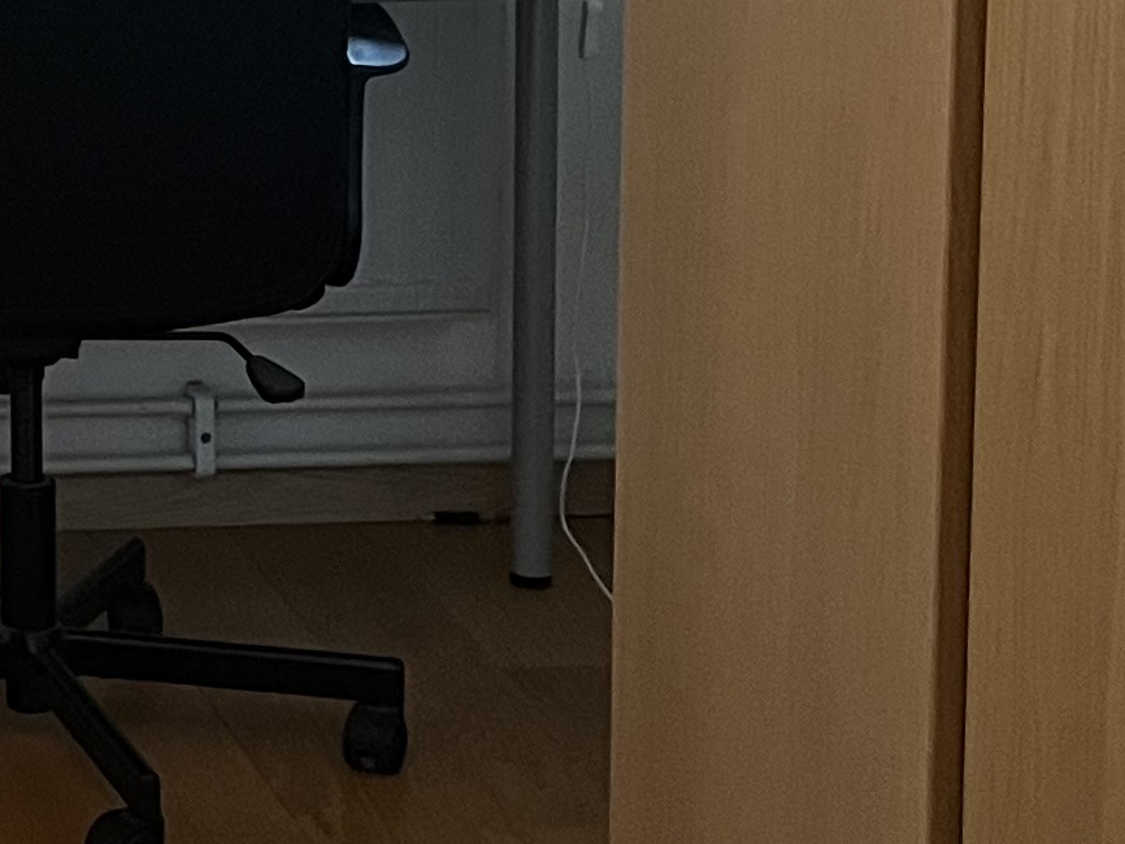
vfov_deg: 12.0
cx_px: -939
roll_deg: +2.2
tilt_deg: -8.5
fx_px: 3934
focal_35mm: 121
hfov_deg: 14.3
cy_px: -153
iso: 320
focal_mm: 5.1
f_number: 1.6
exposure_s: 1/50
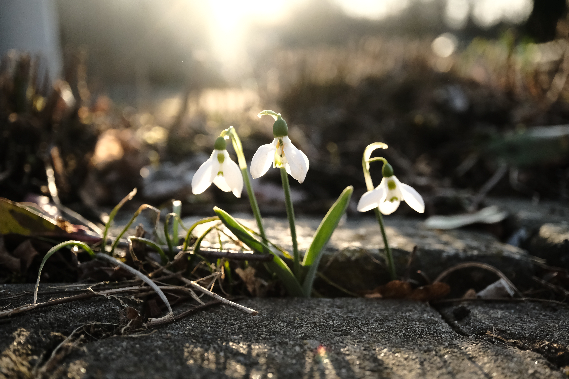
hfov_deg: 43.6
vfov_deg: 29.9
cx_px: 284
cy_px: 190
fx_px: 711
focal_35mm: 45
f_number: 3.6
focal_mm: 30
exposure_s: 1/4000
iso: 2500
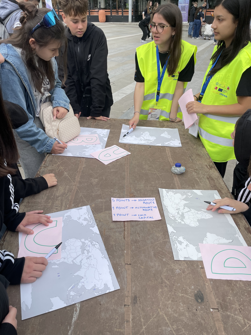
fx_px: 251
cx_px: 126
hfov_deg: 53.1
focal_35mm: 26
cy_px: 168
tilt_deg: -31.7
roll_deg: -1.3
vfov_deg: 67.3
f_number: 1.6
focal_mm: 4.2
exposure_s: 1/2398
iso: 32
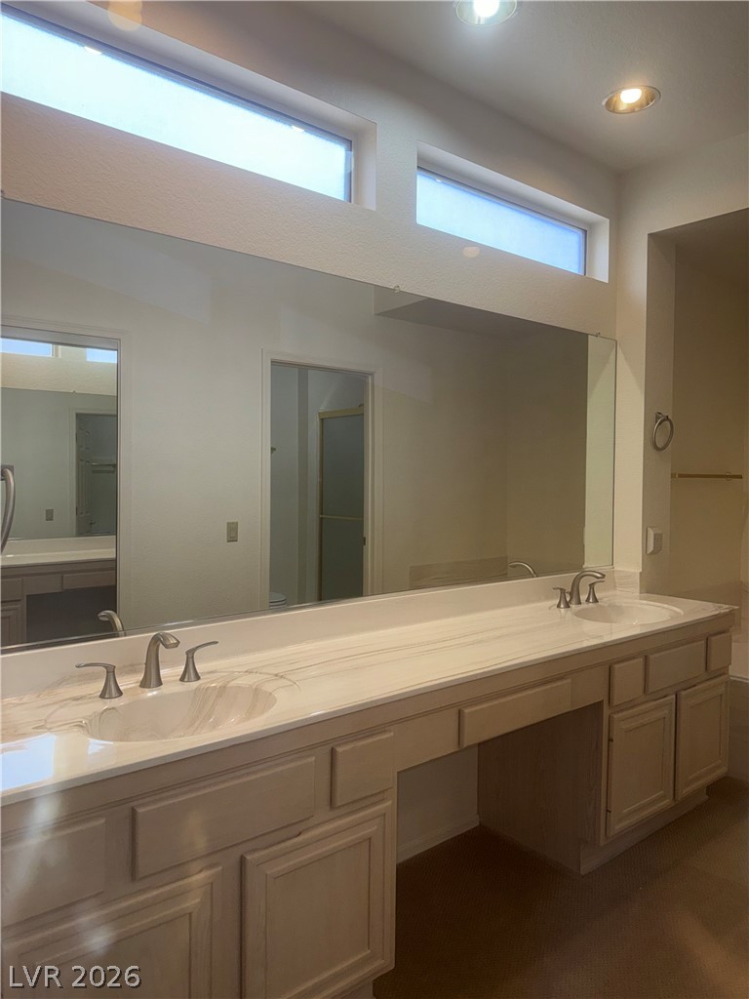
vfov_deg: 71.6
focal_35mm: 24
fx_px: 692
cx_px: 374
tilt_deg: -1.8
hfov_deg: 56.8
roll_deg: -1.3
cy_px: 500
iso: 64
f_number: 1.78
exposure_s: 1/237
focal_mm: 6.76
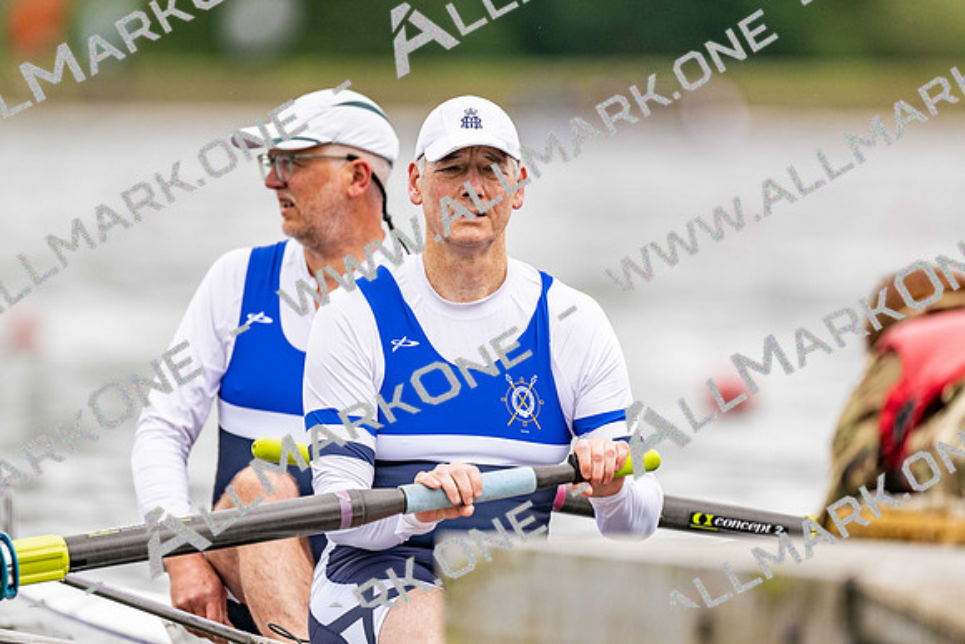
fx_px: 16086
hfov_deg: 3.4
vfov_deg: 2.3
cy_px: 322
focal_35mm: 600
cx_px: 482
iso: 720
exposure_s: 1/2500
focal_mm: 600
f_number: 4
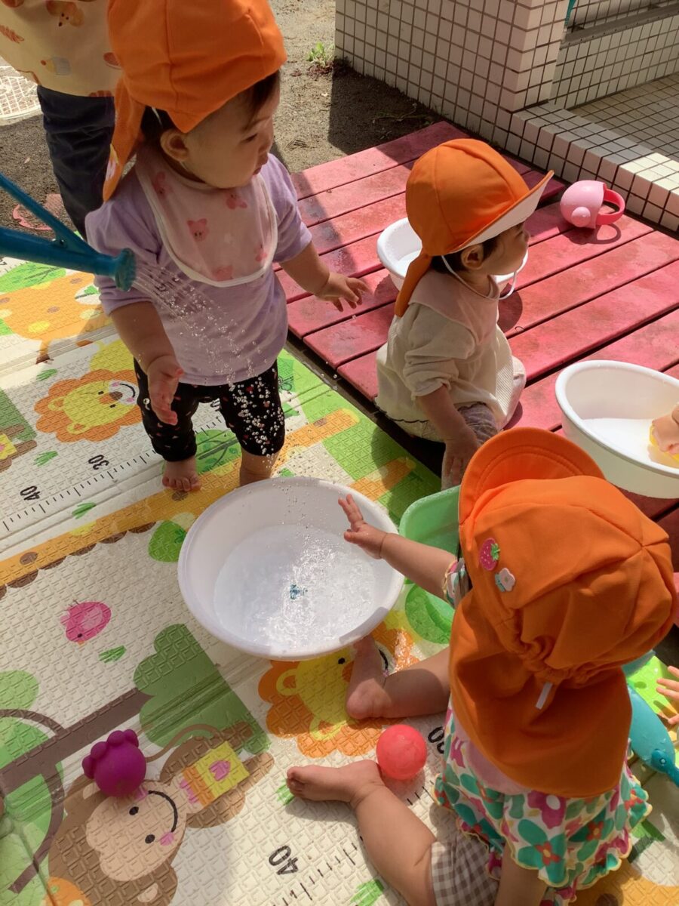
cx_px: 340
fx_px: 811
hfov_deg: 45.4
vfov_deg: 58.4
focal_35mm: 31
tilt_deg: -45.1
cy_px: 453
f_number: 2.4
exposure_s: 1/840
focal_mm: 3.3
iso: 25
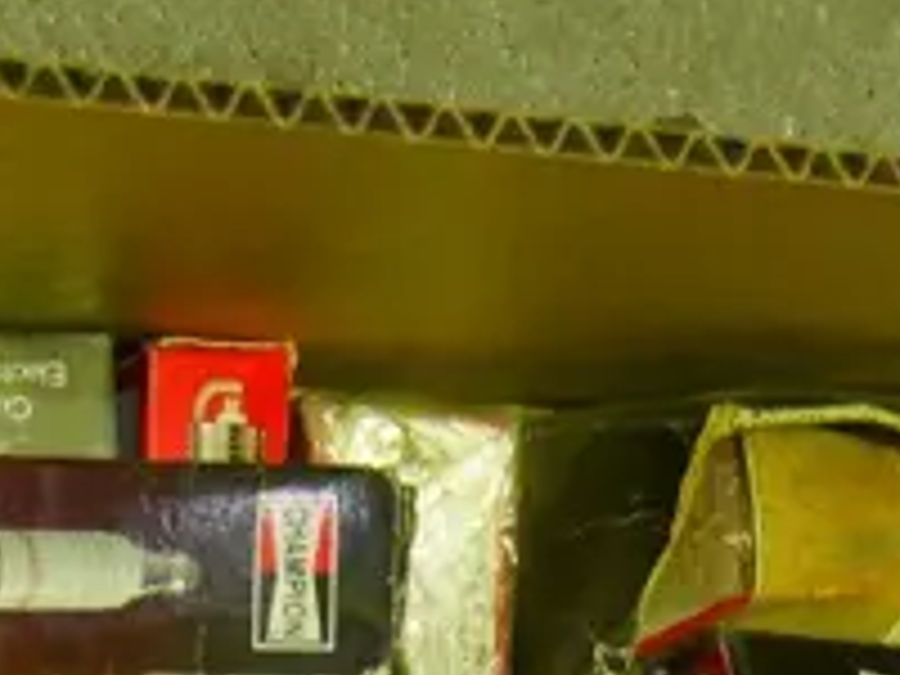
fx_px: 7176
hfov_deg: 7.1
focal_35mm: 276
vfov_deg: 5.2
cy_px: 1631
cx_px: -76
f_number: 5.3
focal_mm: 27
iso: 3200
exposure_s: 1/100
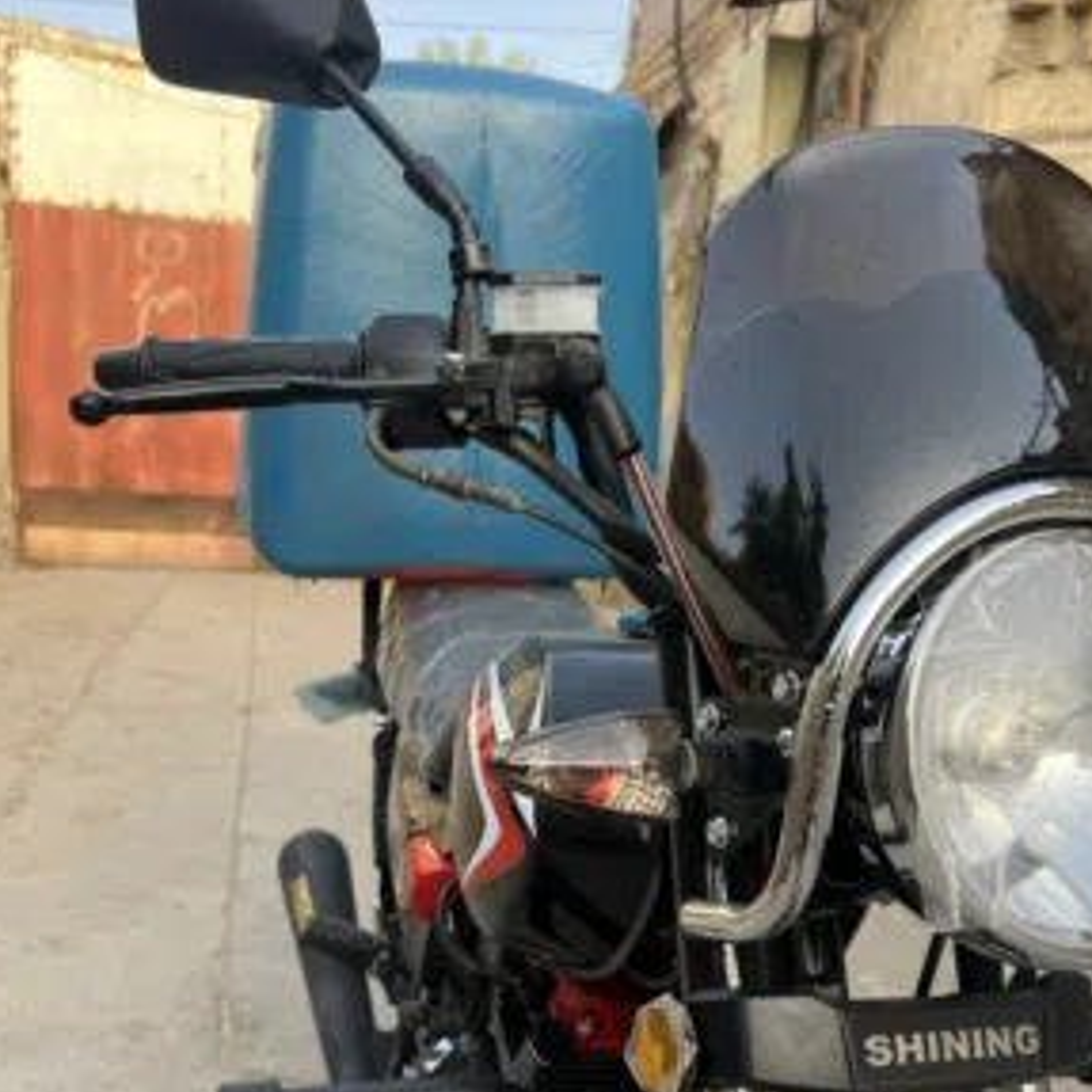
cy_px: 666
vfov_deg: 50.7
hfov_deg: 51.1
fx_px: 1142
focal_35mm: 32
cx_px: 548
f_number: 1.5
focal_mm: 5.7
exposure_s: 1/368
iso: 50
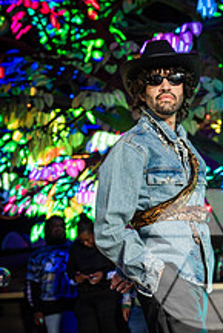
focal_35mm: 110
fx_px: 1020
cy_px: 307
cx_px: 214
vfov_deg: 18.2
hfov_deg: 12.4
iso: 500
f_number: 5
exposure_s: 1/80
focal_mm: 53
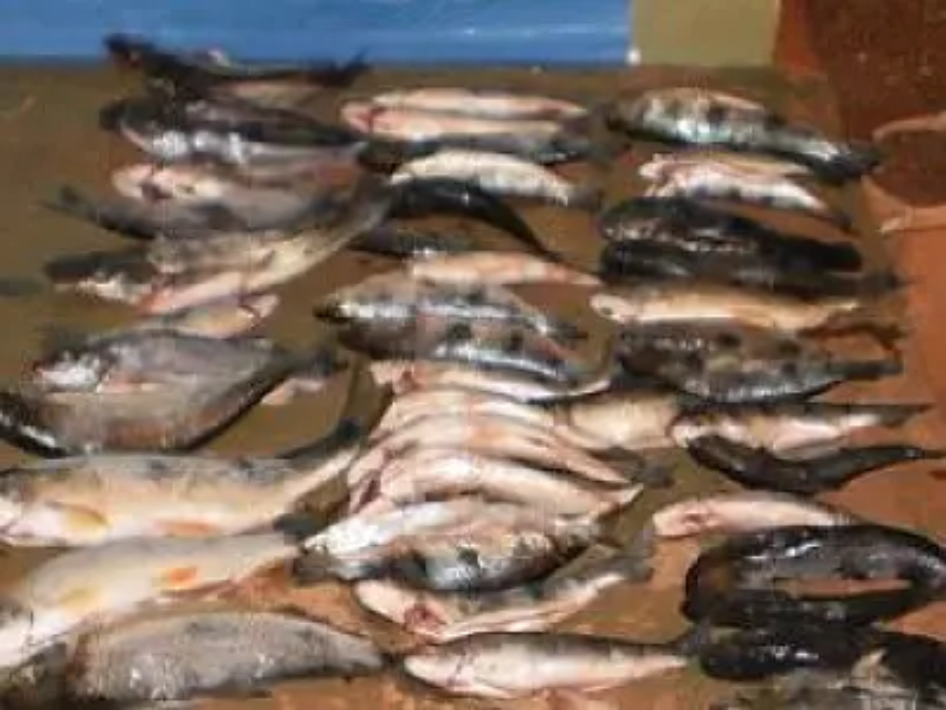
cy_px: 355
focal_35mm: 36
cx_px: 473
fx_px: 984
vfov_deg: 39.7
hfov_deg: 51.4
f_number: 3.1
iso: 320
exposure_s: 1/30
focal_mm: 6.3
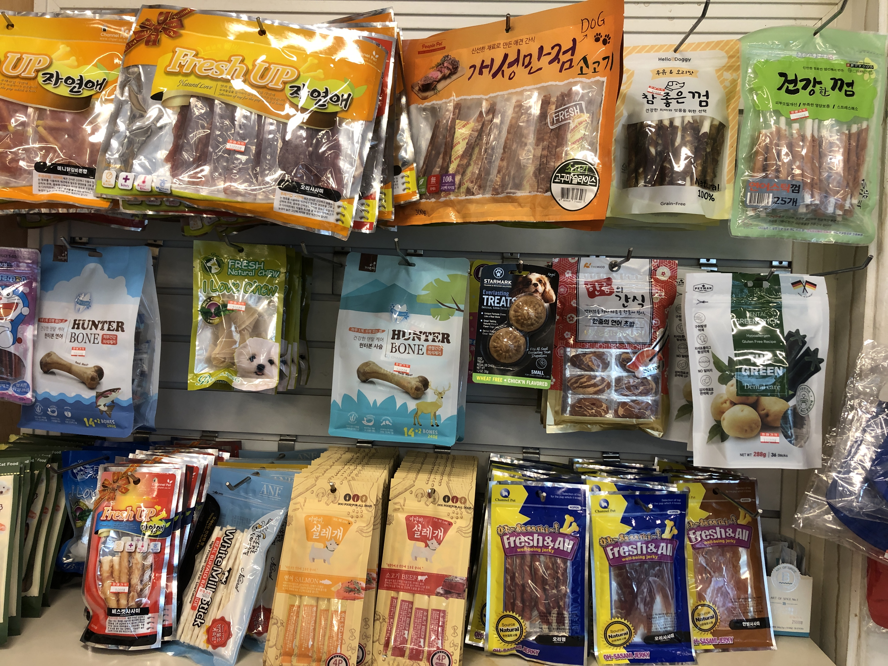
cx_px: 444
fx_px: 718
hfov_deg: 63.4
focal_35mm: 28
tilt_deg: -1.3
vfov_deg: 49.7
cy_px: 333
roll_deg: -1.9
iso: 25
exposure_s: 1/40
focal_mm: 4
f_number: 1.8
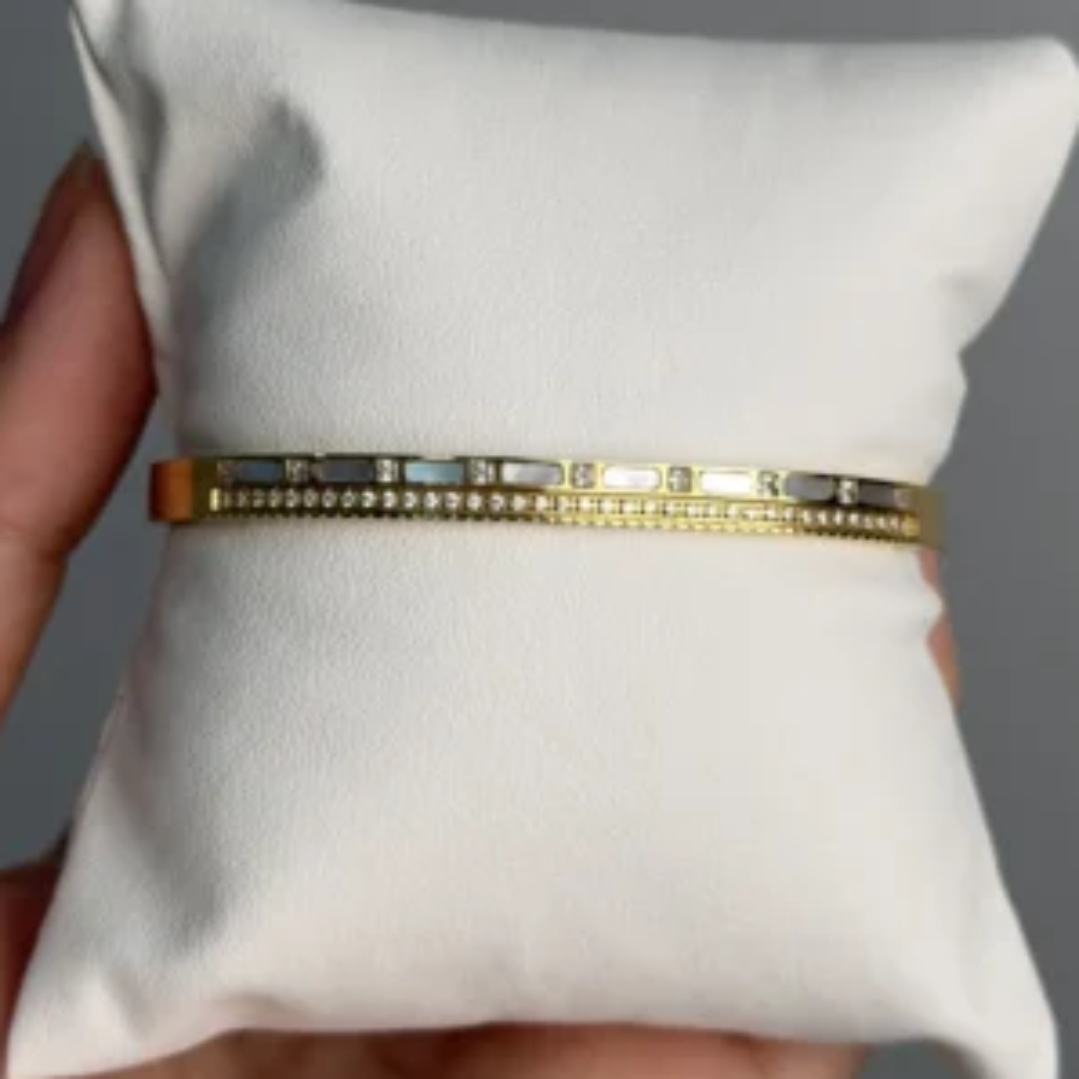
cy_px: 492
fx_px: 2010
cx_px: 540
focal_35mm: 57
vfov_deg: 30.0
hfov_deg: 30.0
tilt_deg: -30.5
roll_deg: +2.0
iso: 64
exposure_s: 1/1307
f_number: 1.78
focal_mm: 6.76
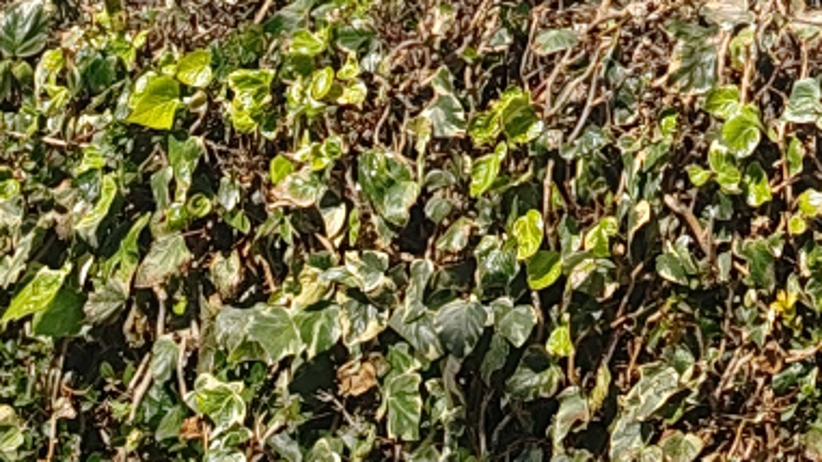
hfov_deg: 13.1
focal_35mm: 158
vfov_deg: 6.6
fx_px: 3443
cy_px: -1192
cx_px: 1128
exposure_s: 1/1000
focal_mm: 6.12
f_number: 1.9
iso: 50
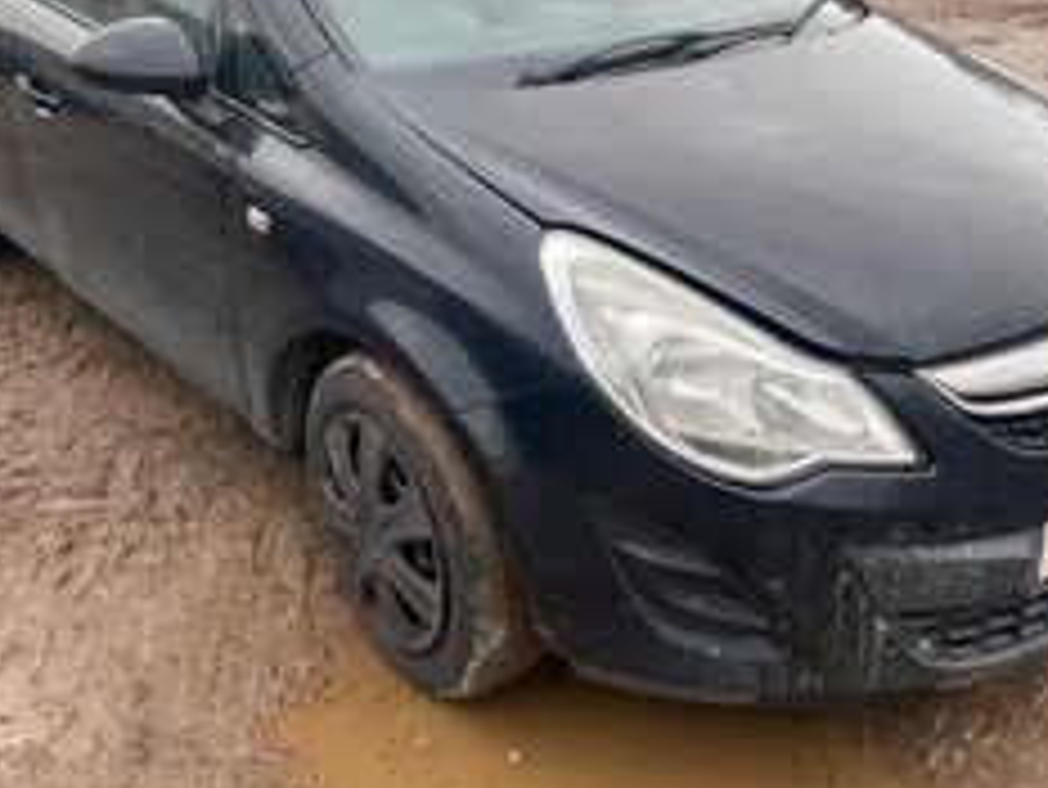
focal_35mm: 39
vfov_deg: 36.6
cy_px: 284
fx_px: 1181
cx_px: 535
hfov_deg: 47.8
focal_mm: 4.2
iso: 32
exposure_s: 1/283
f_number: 1.6
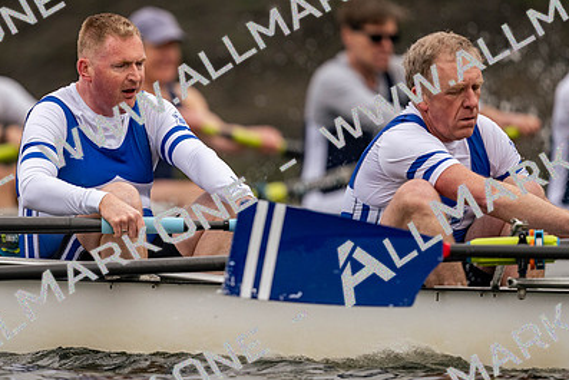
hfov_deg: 1.6
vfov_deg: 1.0
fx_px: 20775
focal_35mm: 1314
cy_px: 173
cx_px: 215
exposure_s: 1/1600
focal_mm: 600
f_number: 4
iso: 320
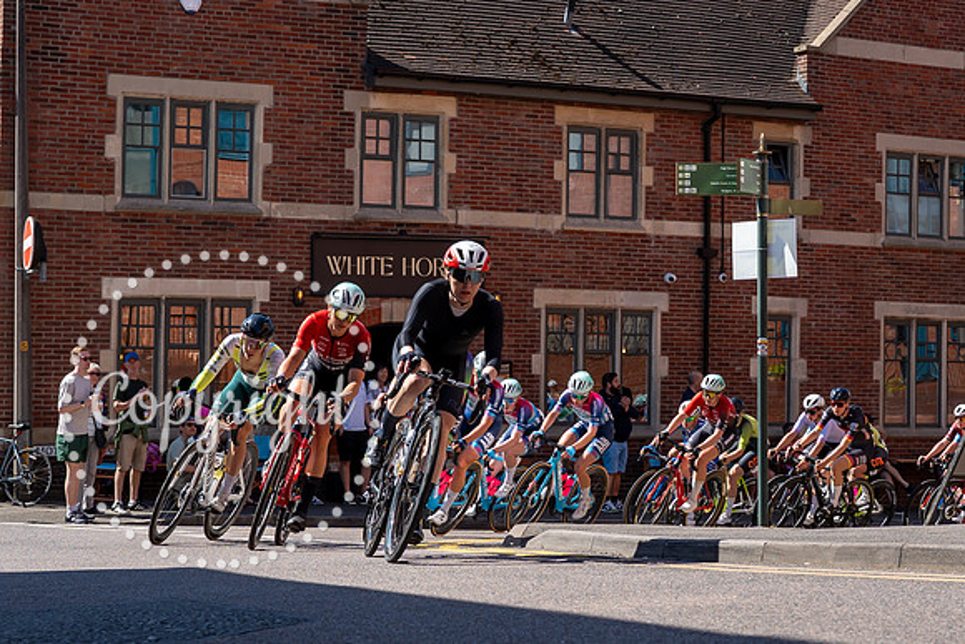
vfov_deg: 17.4
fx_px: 2101
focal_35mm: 78
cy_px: 284
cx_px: 451
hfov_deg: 25.9
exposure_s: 1/800
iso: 100
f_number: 4
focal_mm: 32
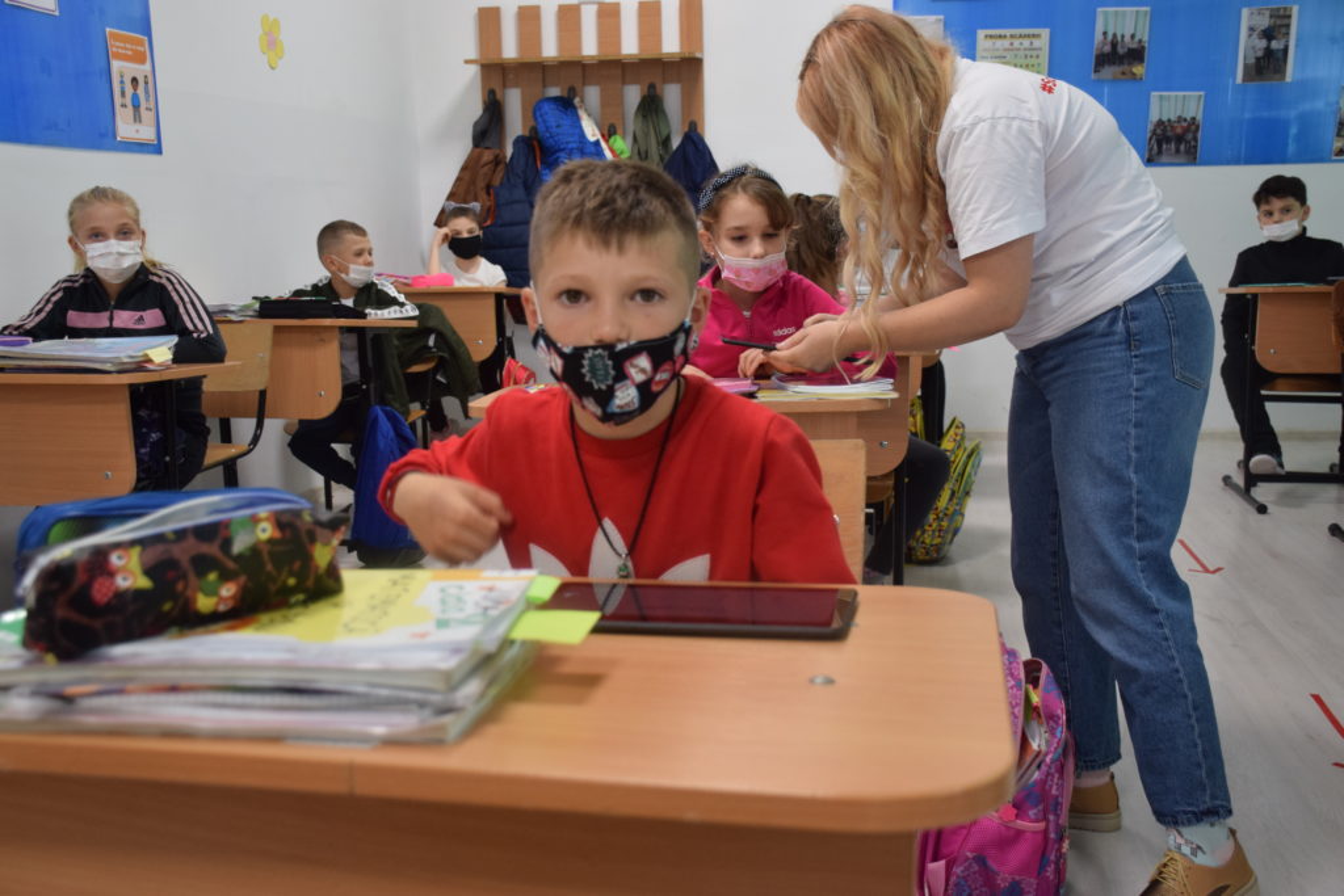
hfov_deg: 53.1
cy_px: 448
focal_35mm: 36
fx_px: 1344
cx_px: 672
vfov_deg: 36.9
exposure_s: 1/80
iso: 640
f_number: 4.5
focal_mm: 24
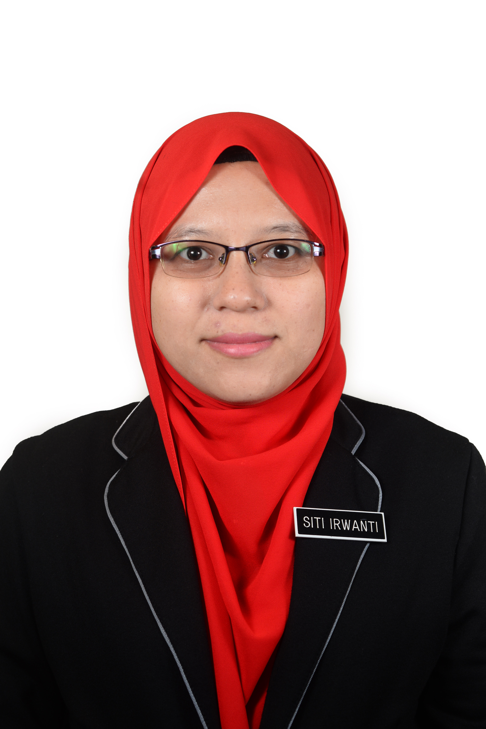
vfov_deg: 39.6
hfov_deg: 27.0
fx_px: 1011
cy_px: 364
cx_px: 243
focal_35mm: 50
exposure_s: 1/80
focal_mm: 50
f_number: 5.6
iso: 250
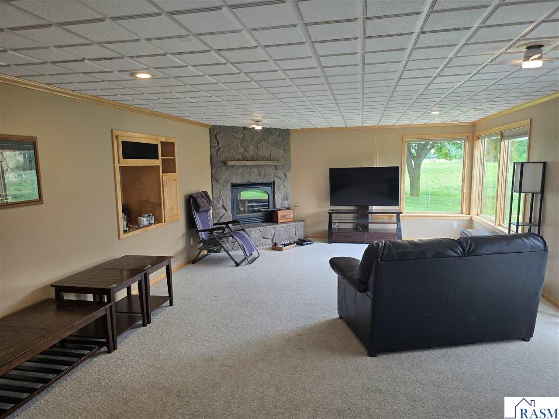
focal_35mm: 23
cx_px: 280
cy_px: 210
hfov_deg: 73.9
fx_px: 371
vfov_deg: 58.9
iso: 100
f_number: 1.7
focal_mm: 6.3
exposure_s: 1/120
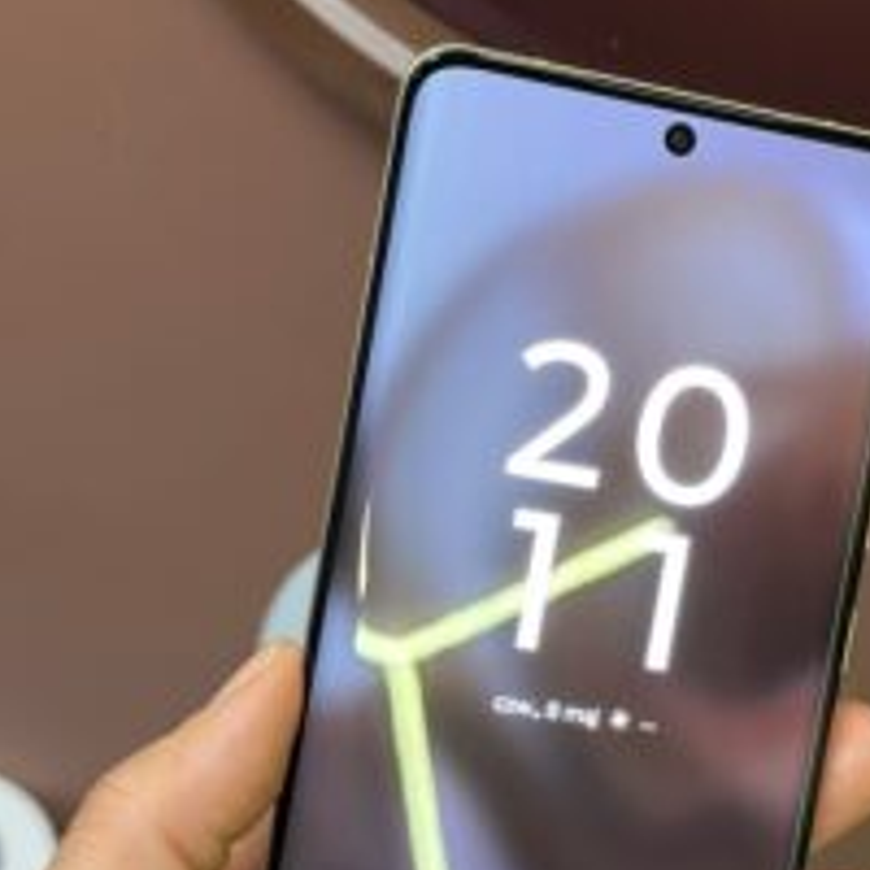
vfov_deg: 19.5
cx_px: 607
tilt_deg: -38.3
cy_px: 557
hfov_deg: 19.4
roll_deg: -7.1
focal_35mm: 89
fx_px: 2531
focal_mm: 6.86
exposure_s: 1/33
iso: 320
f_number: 1.78
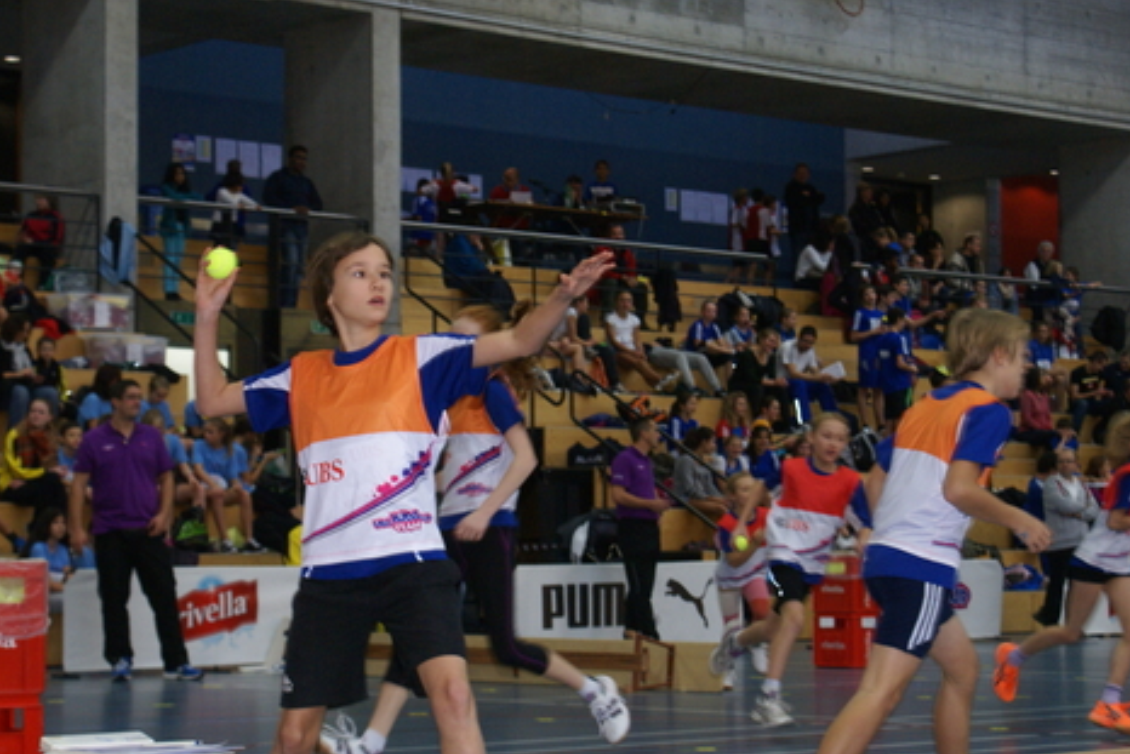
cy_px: 329
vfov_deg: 15.7
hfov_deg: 23.4
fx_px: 2732
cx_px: 519
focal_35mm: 87
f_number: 5.6
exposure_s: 1/80
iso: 400
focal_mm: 50
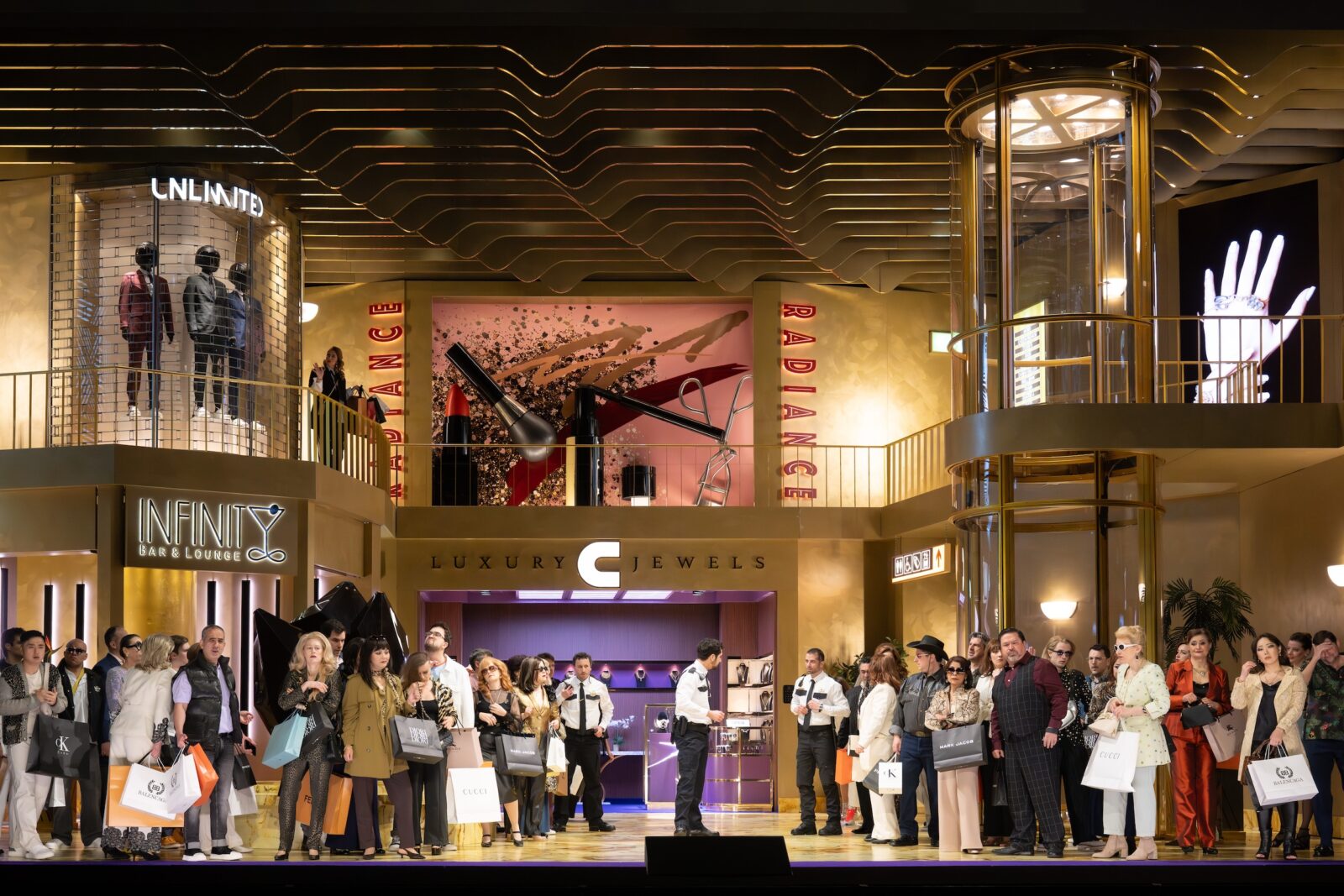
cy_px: 448
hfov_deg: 43.6
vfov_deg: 29.9
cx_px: 672
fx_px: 1680
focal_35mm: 45
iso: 5000
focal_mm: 45
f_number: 5.6
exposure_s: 1/200
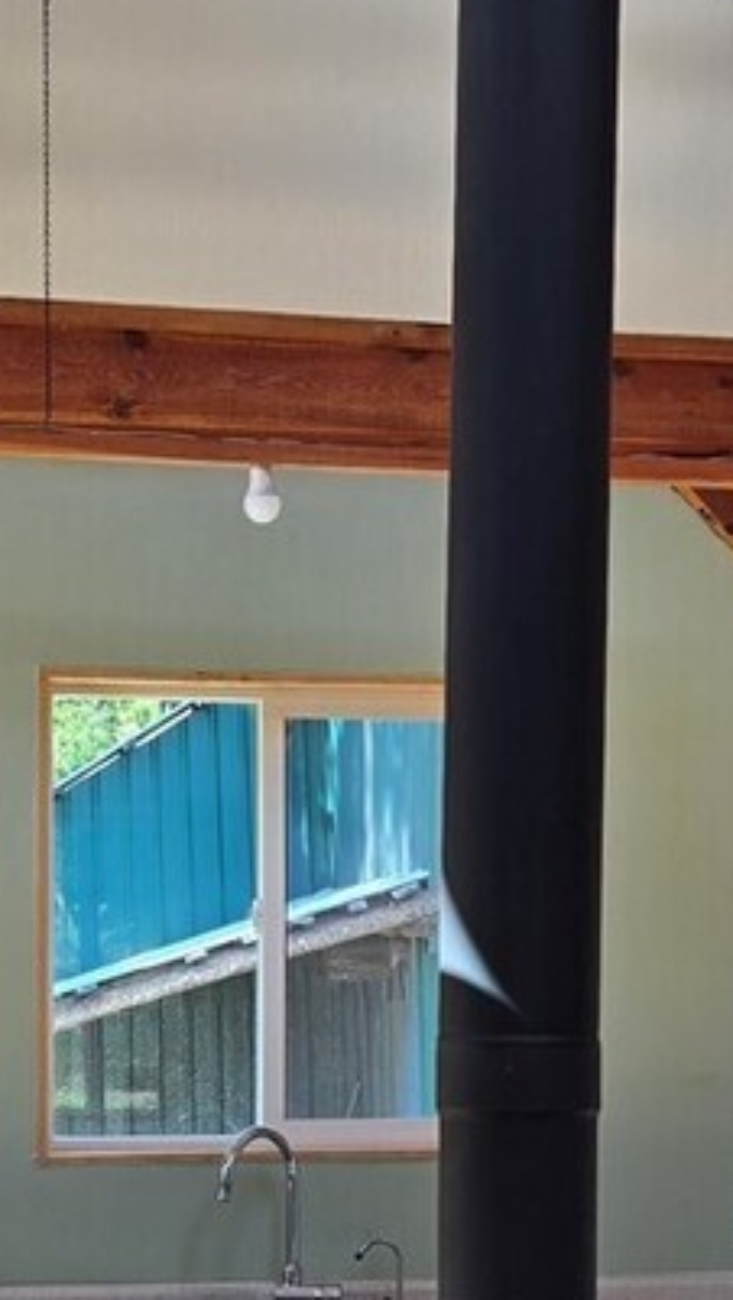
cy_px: 937
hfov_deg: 13.5
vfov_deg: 23.5
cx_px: 457
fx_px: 3105
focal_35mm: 90
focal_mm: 5.4
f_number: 1.8
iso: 32
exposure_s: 1/180
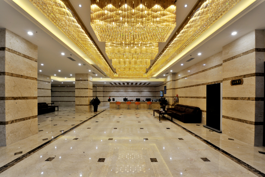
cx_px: 132
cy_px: 88
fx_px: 103
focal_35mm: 14
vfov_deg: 81.2
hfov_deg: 104.3
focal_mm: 14
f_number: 16
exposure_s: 1/1.6
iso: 100
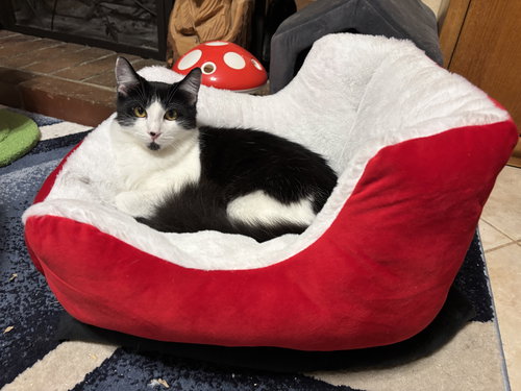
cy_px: 196
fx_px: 391
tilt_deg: -32.8
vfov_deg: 53.1
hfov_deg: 67.3
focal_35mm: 26
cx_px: 260
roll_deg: -6.1
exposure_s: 1/60
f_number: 1.6
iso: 250
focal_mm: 5.96
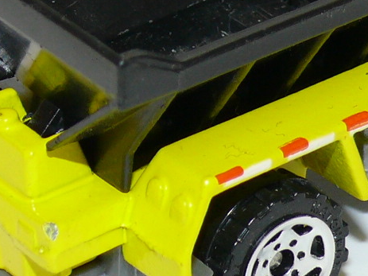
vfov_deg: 5.3
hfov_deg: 7.1
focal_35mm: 280
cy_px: -12
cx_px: 320
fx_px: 2976
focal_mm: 11.8
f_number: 4
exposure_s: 1/30
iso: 100
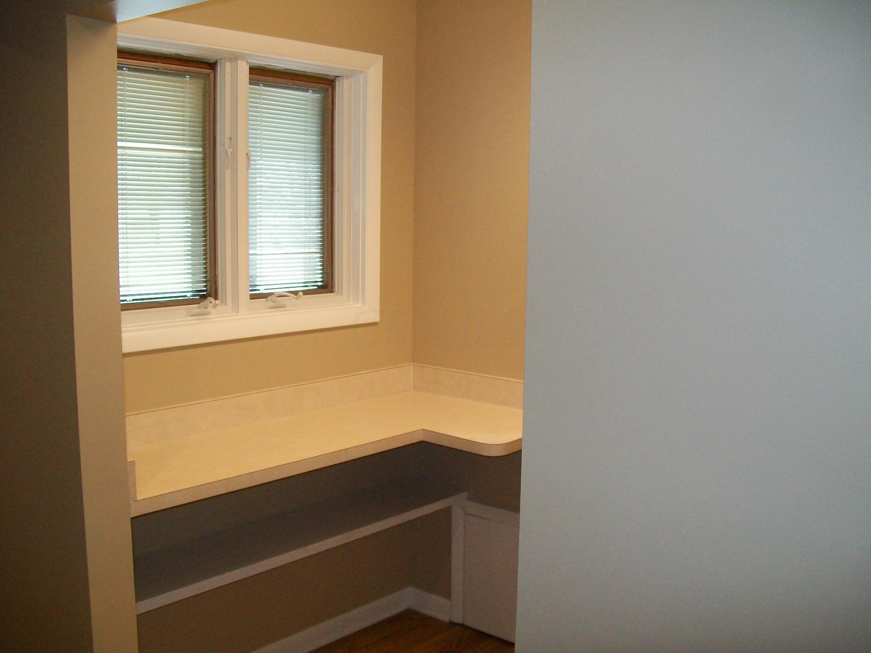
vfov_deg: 39.7
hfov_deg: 51.4
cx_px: 436
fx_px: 906
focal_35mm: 36
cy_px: 326
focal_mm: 6
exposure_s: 1/60
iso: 160
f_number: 2.7
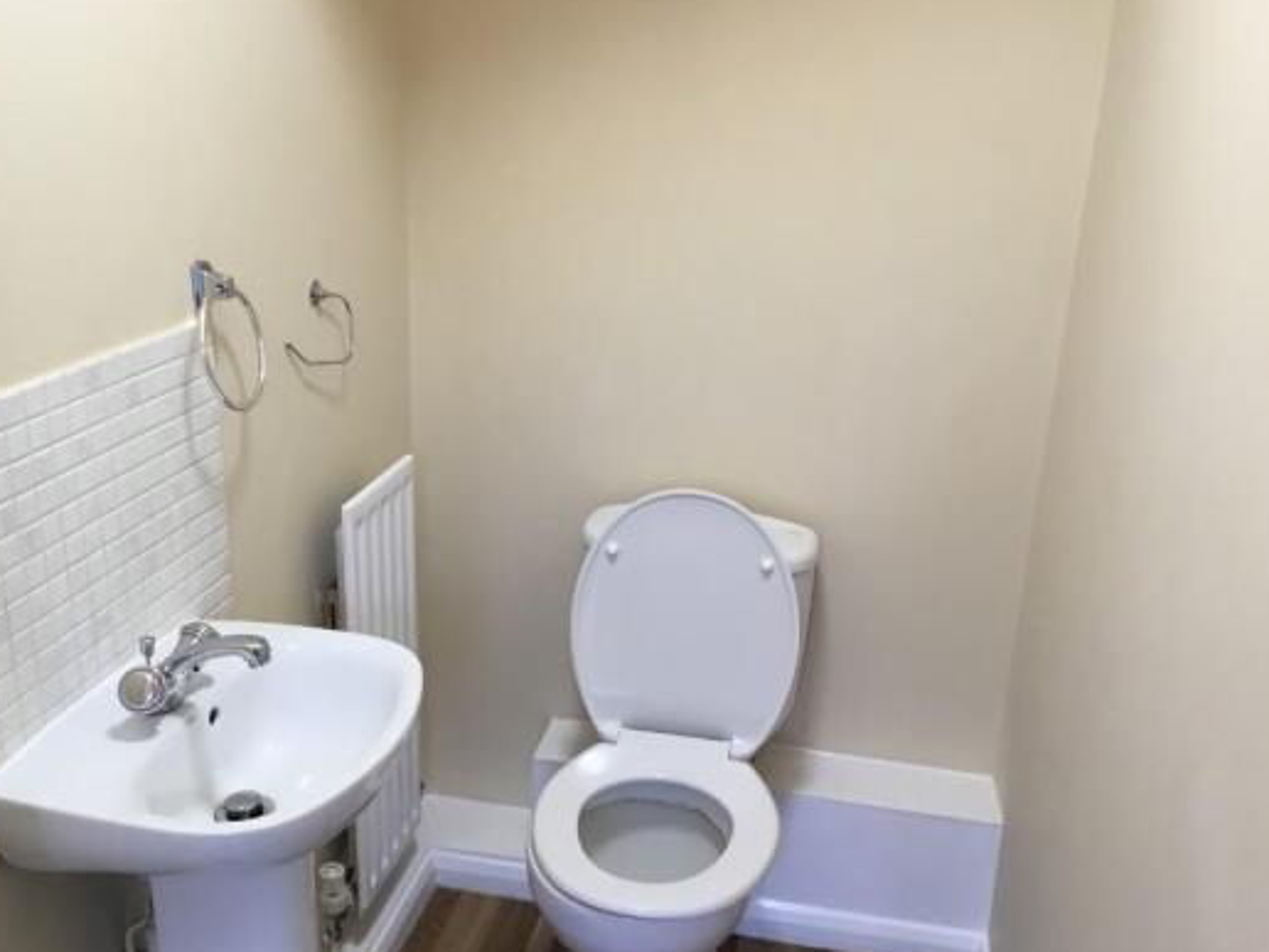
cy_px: 520
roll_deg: -1.5
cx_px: 567
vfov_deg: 40.7
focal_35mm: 35
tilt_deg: -21.3
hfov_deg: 52.5
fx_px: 1283
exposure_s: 1/33
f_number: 2.4
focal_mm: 3.3
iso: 32
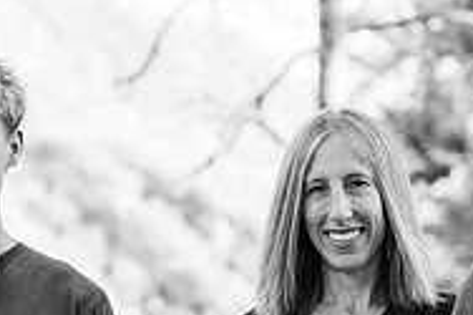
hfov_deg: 9.5
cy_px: 399
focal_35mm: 216
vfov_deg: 6.3
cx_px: 93
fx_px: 2835
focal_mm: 70
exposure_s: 1/160
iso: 200
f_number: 3.2
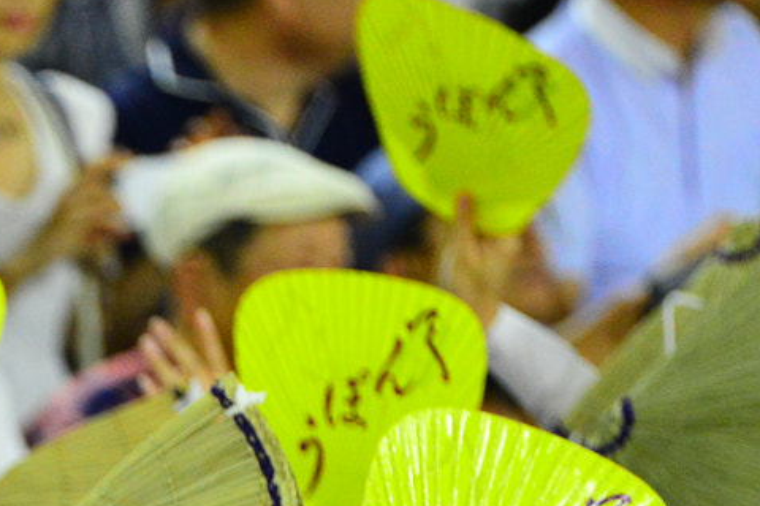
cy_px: 1074
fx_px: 18027
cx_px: -454
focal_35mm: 854
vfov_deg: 1.6
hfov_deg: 2.4
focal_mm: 200
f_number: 2.8
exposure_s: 1/500
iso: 3200
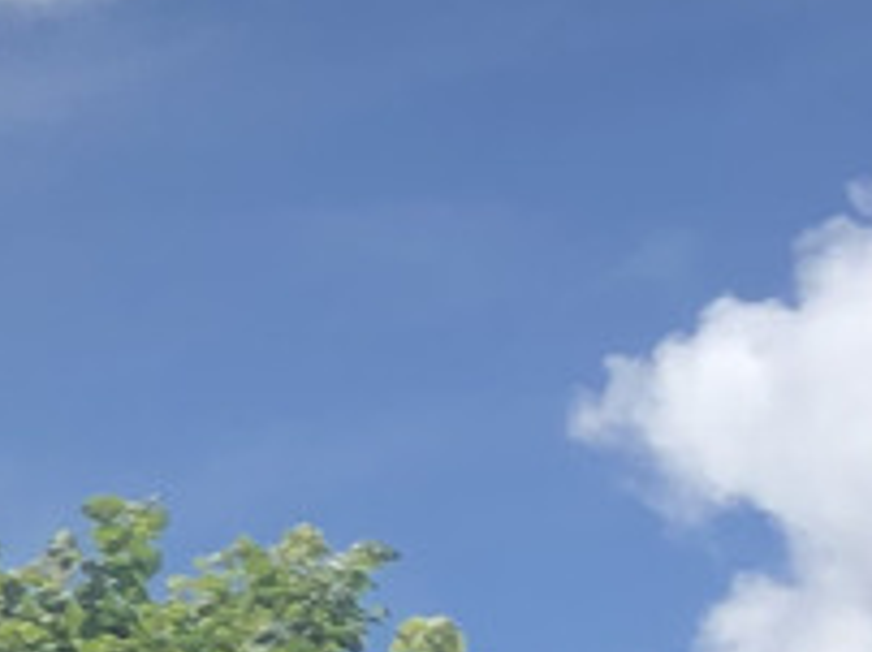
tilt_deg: +11.8
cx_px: -1817
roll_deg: +1.0
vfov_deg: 6.5
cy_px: 1300
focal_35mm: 222
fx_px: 5586
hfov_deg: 7.7
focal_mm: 4
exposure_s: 1/2433
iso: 20
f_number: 1.8
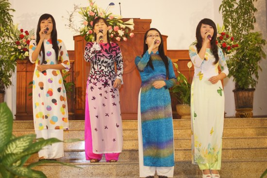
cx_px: 134
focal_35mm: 82
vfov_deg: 16.5
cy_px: 89
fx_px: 611
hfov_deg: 24.6
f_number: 4
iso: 800
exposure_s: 1/50
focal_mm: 55
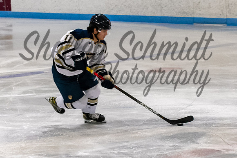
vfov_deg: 5.4
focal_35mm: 254
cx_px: 73
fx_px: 1675
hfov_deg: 8.1
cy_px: 79
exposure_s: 1/800
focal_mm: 75
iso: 2500
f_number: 3.2
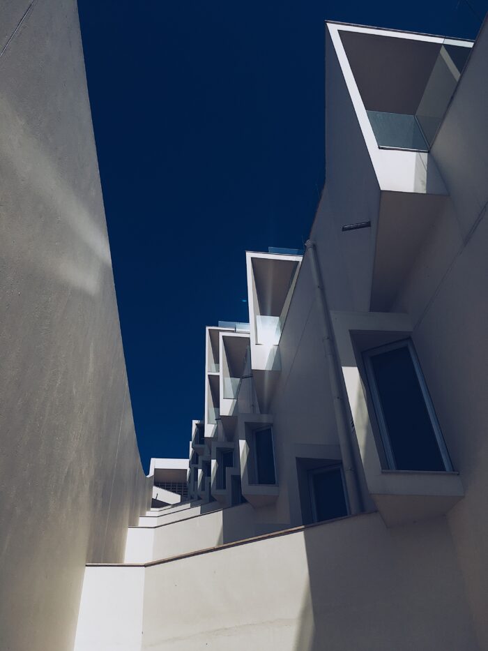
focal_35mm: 29
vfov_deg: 61.7
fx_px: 545
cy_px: 326
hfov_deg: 48.2
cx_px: 244
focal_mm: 4.15
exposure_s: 1/3077
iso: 25
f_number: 2.2
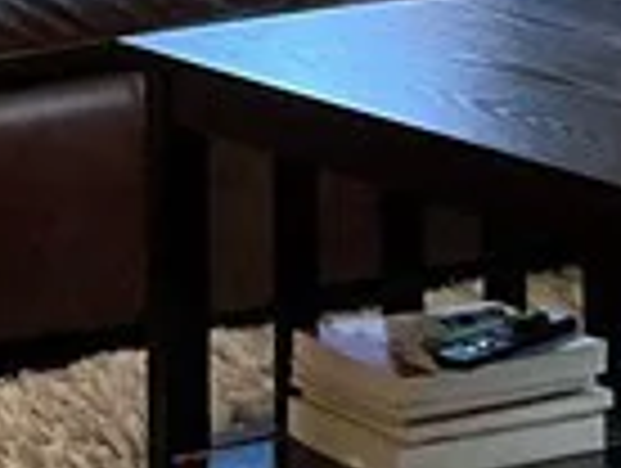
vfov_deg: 6.6
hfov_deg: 8.9
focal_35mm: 215
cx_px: -405
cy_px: -576
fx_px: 3864
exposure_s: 1/40
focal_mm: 3
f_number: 1.8
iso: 250
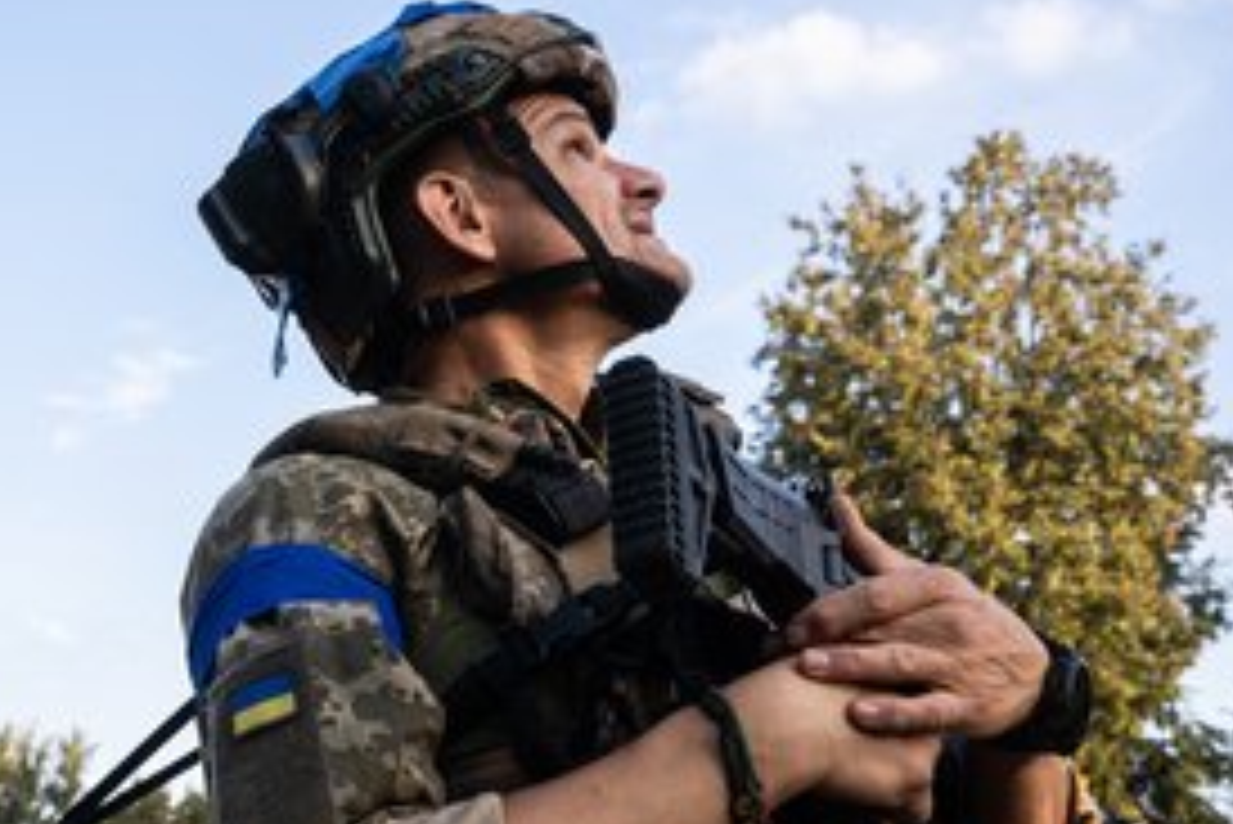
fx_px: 1850
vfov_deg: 25.1
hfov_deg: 36.7
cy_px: 480
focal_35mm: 54
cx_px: 500
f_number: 9
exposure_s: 1/250
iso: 320
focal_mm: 37
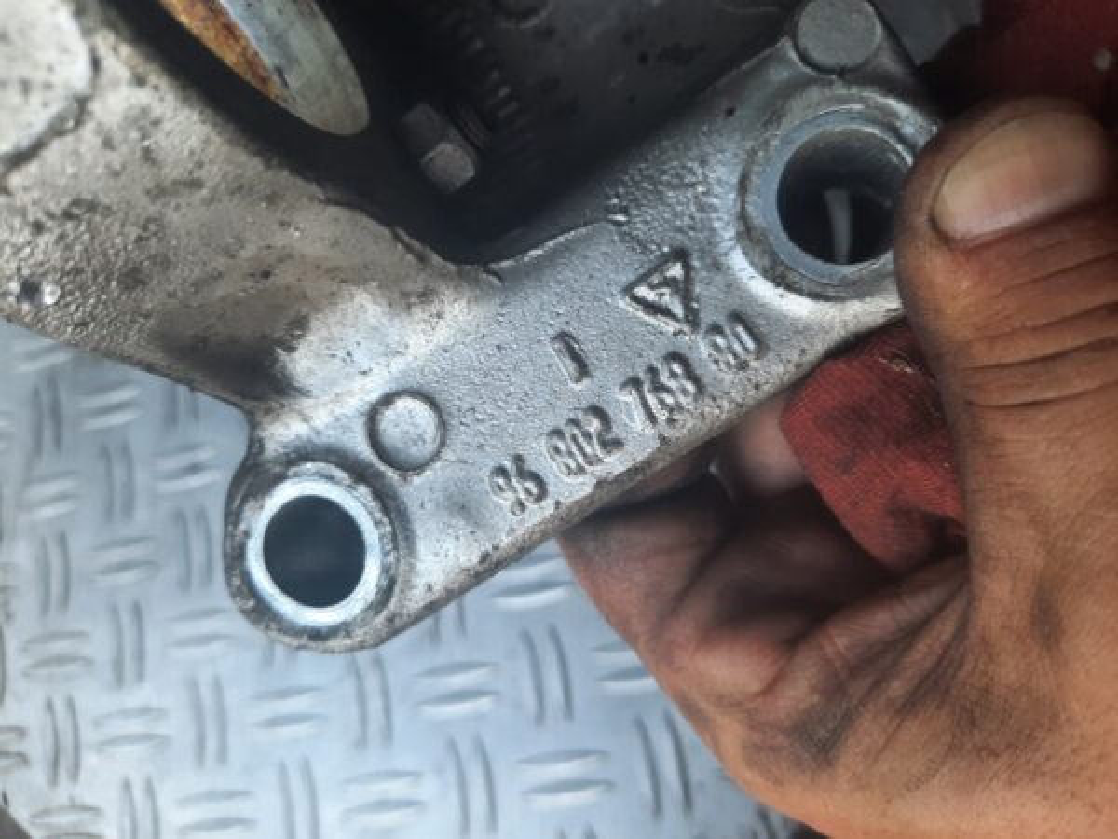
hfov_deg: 69.4
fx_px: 807
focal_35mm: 25
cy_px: 420
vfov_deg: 54.9
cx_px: 559
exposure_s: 1/50
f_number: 2
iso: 40
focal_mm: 4.6
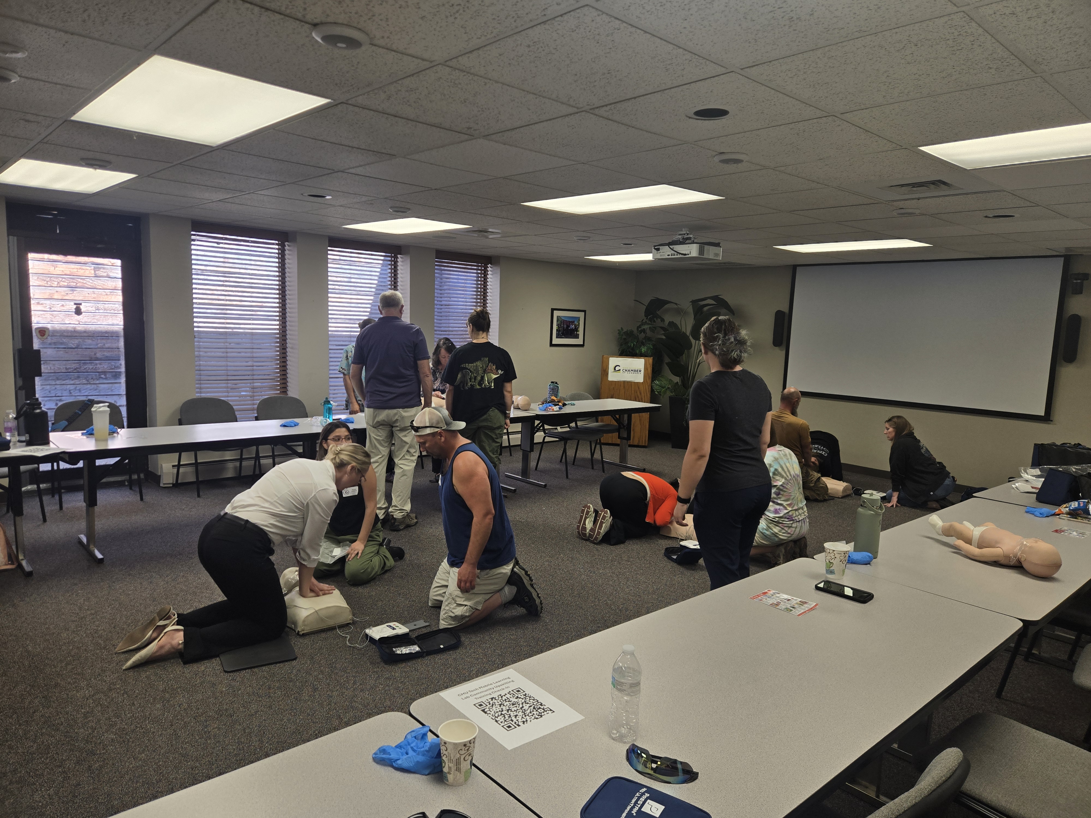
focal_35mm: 23
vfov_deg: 58.9
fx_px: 725
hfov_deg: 73.9
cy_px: 409
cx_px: 546
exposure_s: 1/120
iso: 50
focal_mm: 5.4
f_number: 1.8
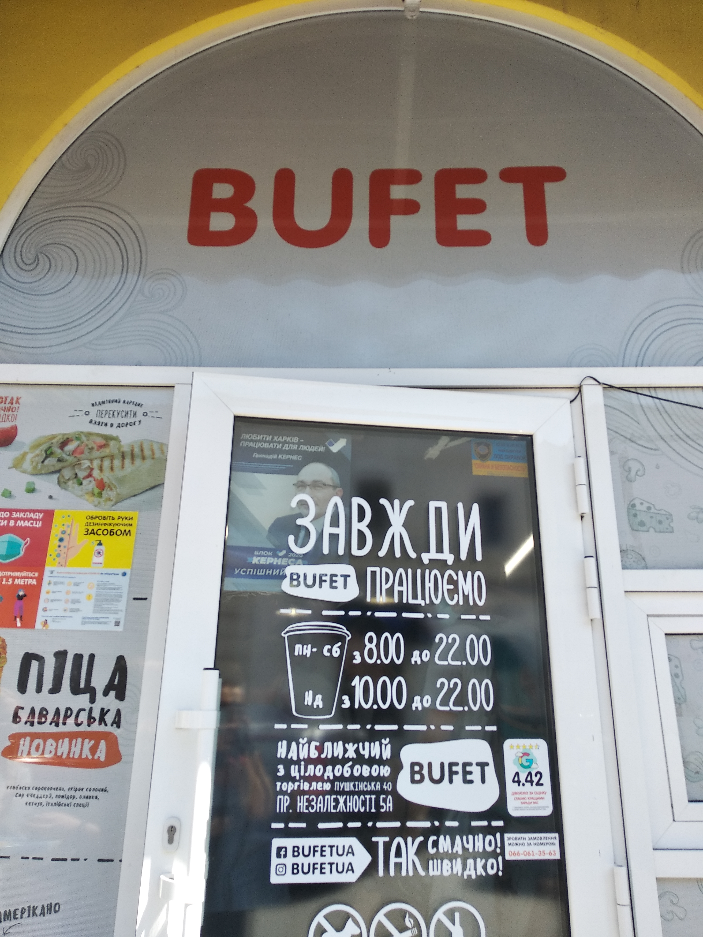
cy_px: 468
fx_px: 704
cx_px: 352
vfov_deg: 67.3
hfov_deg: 53.1
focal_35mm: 26
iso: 100
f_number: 2.2
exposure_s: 1/262
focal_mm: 3.81
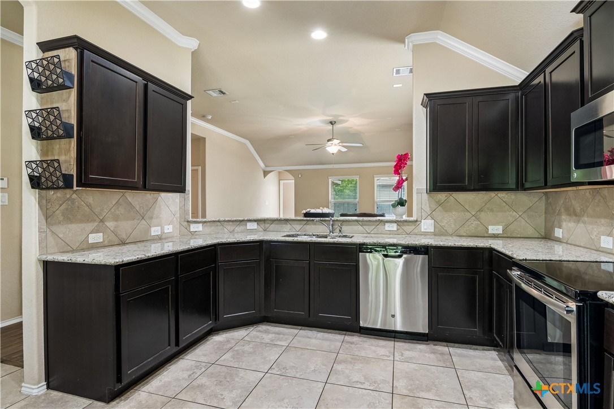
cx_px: 307
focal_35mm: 18
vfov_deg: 67.4
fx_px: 307
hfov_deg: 90.0
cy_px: 204
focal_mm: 12
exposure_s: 1/15
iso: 320
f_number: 8
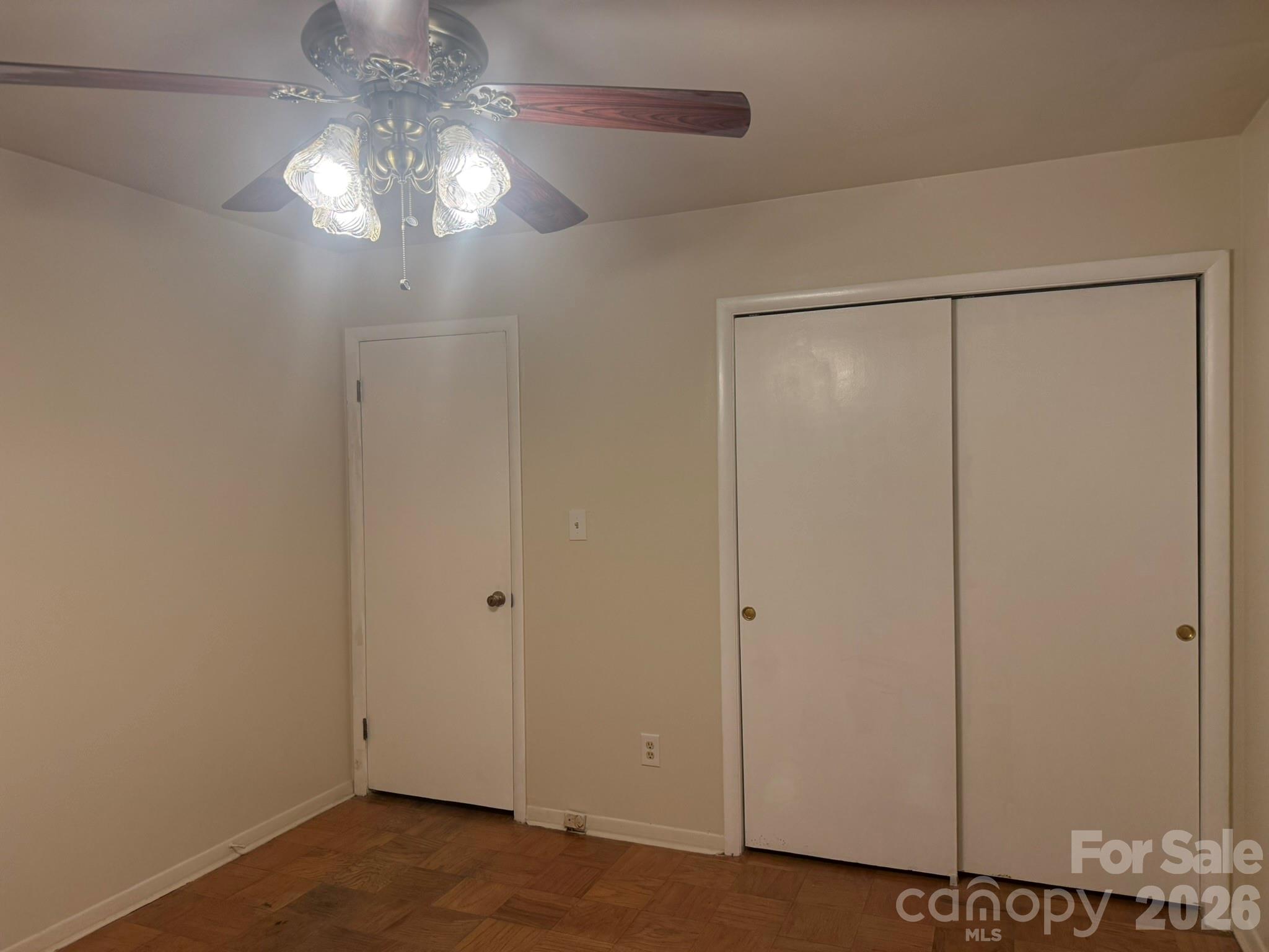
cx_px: 634
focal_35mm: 24
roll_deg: +0.7
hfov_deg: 71.6
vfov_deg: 56.8
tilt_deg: -0.9
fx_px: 880
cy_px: 476
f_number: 1.78
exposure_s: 1/141
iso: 200
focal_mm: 6.76
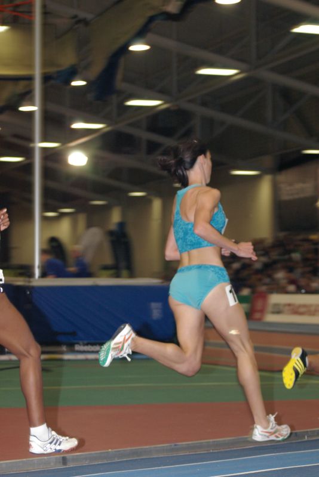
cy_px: 238
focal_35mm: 102
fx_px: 1354
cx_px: 160
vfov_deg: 20.0
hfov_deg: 13.4
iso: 800
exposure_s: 1/125
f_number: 6.3
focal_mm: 68
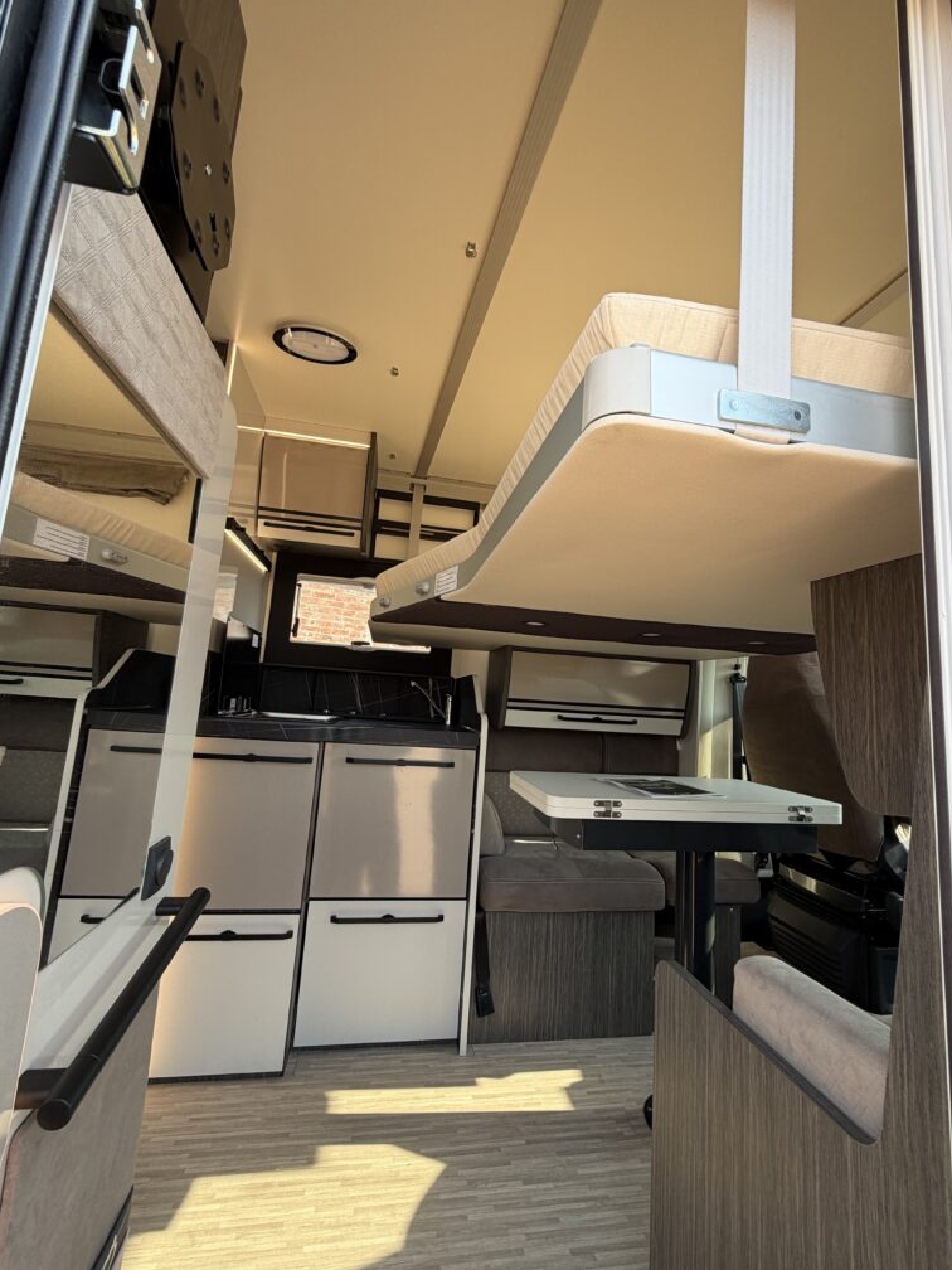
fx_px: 550
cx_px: 491
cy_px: 626
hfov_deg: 81.7
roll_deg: -2.6
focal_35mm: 15
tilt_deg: +10.1
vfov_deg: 98.2
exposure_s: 1/220
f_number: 2.2
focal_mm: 2.22
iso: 50
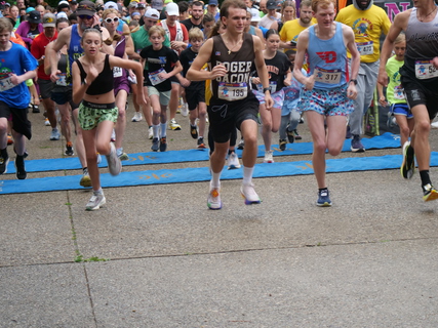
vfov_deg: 12.8
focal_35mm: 116
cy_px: 133
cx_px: 243
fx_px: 1467
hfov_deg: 17.0
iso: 500
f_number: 4
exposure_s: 1/125
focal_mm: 45
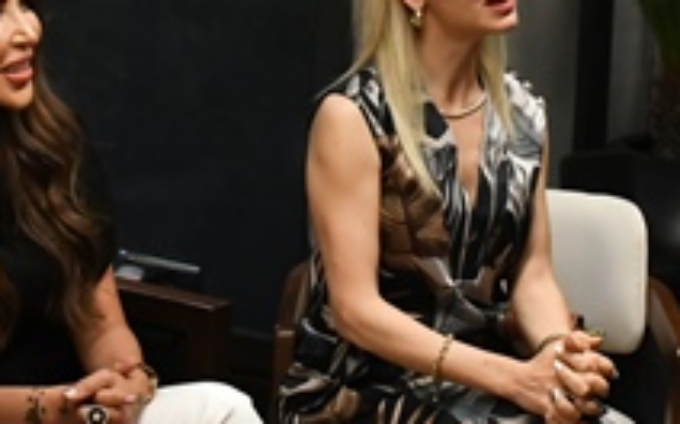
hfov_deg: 16.0
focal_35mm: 131
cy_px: 120
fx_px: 2425
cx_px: 350
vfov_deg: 10.0
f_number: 4
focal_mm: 34
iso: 4000
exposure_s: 1/60
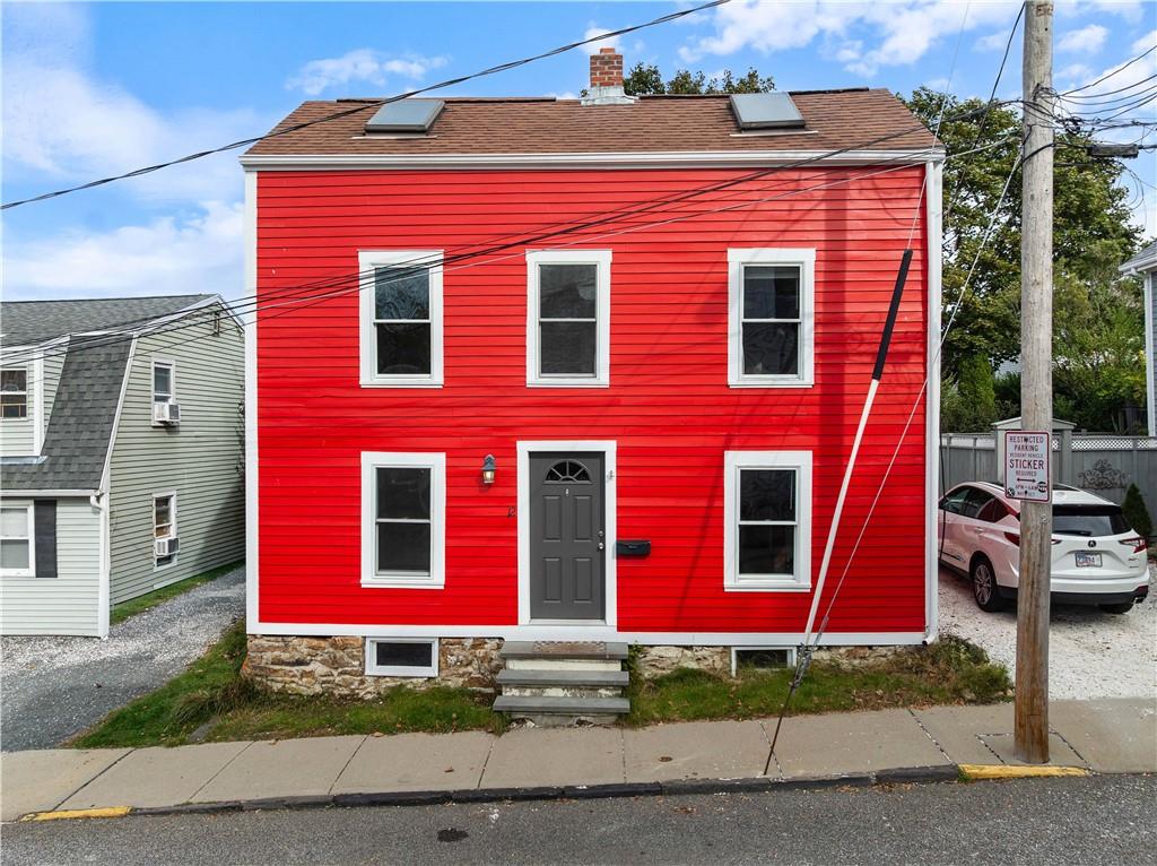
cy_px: 433
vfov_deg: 56.7
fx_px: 801
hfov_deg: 71.6
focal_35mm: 24
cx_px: 578
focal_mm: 12.29
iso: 120
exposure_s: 1/1600
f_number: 2.8
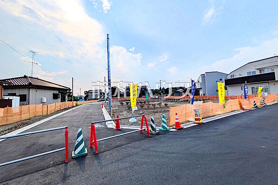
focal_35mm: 15
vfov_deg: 77.3
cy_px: 90
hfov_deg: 100.4
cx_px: 142
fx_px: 116
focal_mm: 1.83
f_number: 2.2
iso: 53
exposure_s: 1/4016
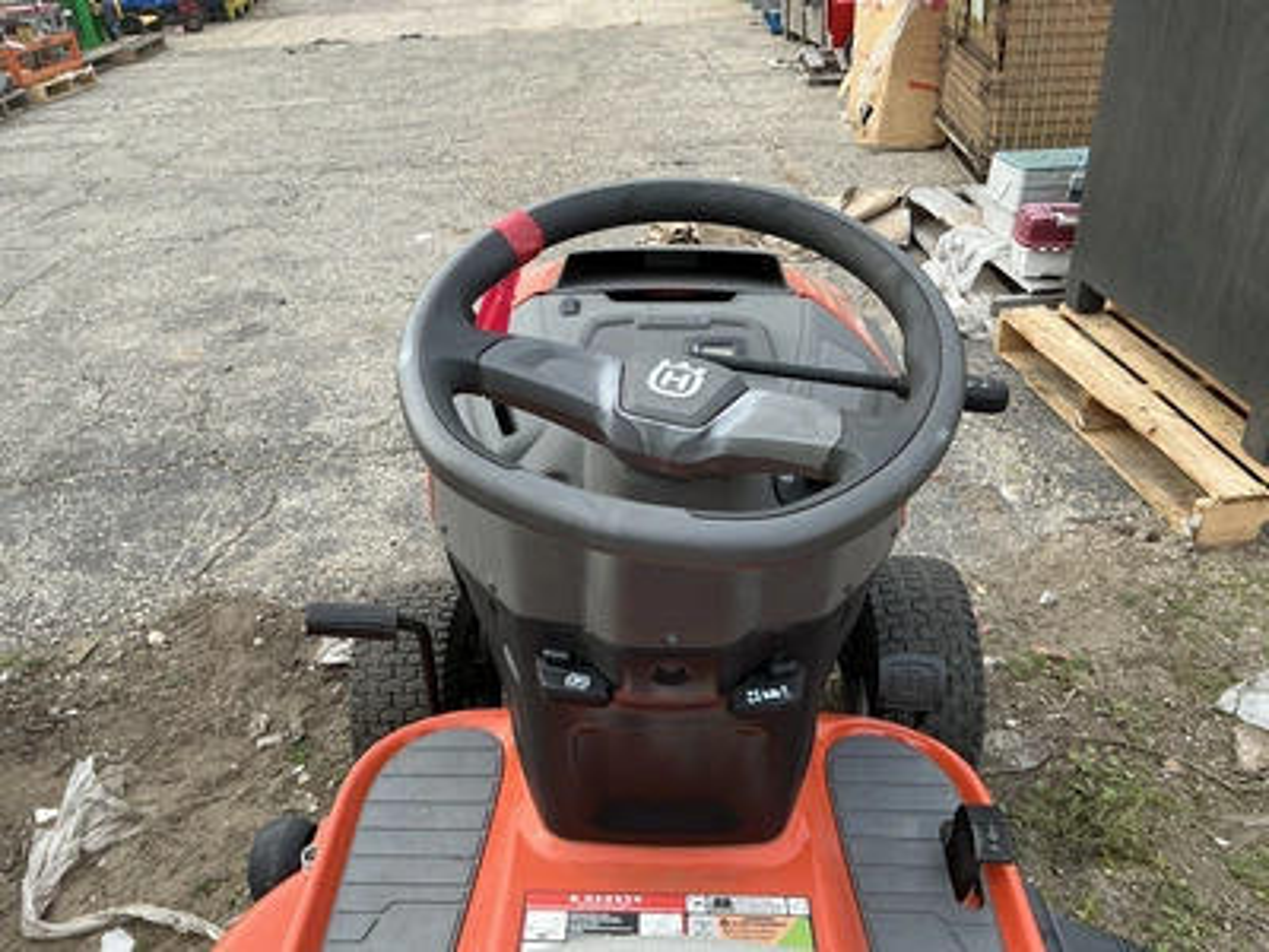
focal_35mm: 28
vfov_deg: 49.7
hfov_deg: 63.4
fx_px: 1026
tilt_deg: -31.9
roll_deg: +3.0
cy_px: 476
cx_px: 634
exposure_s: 1/241
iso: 25
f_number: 1.8
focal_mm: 3
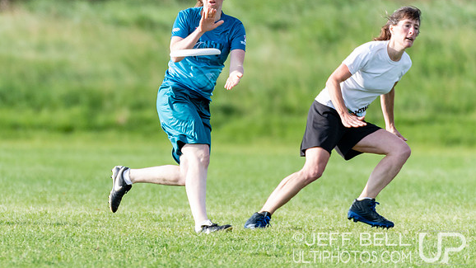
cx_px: 119
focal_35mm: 1088
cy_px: 62
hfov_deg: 2.0
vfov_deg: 1.1
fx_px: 13731
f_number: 4
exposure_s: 1/1000
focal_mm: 400
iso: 320
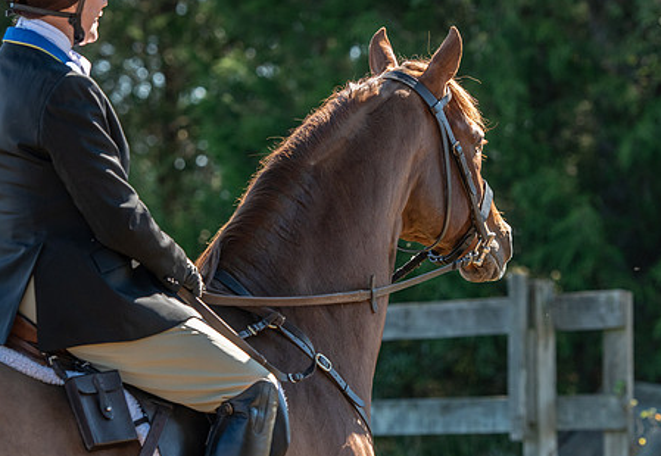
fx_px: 3453
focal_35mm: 186
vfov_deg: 7.6
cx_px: 367
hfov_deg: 10.9
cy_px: 235
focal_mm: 116
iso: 280
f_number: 4
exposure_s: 1/320
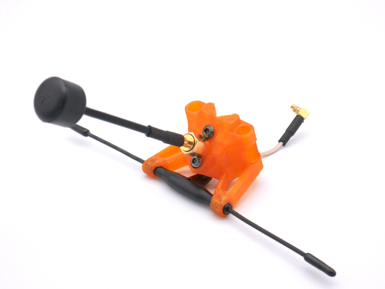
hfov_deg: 25.0
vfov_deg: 18.9
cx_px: 192
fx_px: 868
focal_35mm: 78
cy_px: 144
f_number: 11
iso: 200
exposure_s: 1/30
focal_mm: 39
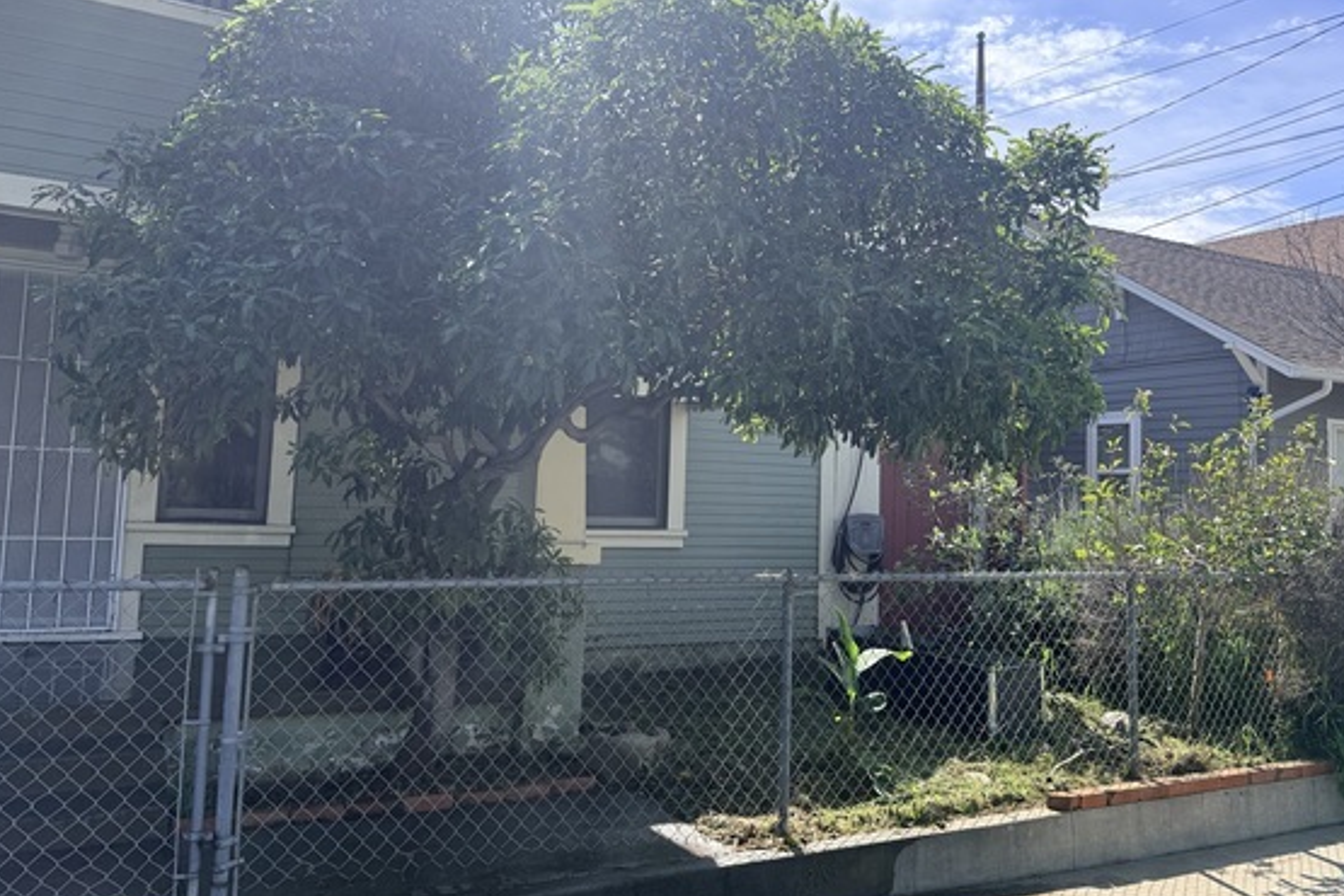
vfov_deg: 43.6
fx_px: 1120
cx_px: 696
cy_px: 409
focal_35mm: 30
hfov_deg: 61.9
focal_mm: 6.76
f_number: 1.78
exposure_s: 1/3021
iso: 100
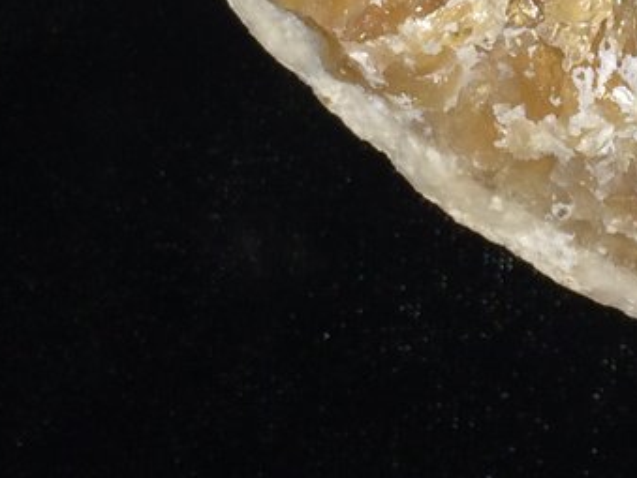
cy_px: -440
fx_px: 2520
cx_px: 693
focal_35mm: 137
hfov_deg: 14.1
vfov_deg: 10.1
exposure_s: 1/65
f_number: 2.2
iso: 32
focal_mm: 4.15
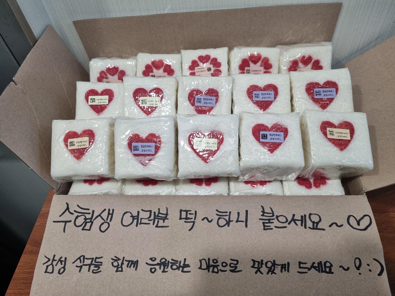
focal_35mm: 26
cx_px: 198
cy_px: 148
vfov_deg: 53.1
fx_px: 297
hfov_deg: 67.3
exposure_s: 1/40
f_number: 1.8
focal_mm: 5.4
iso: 320
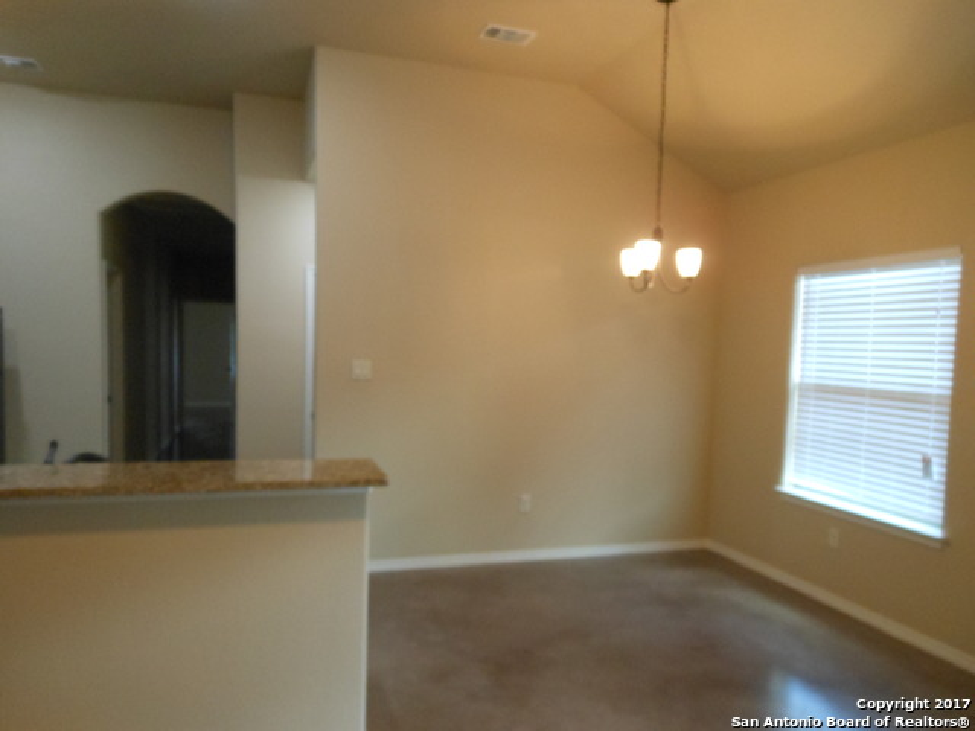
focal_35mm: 25
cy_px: 366
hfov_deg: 69.4
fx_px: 704
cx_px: 488
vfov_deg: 54.9
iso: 320
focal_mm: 4.5
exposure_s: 1/30
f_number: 3.2
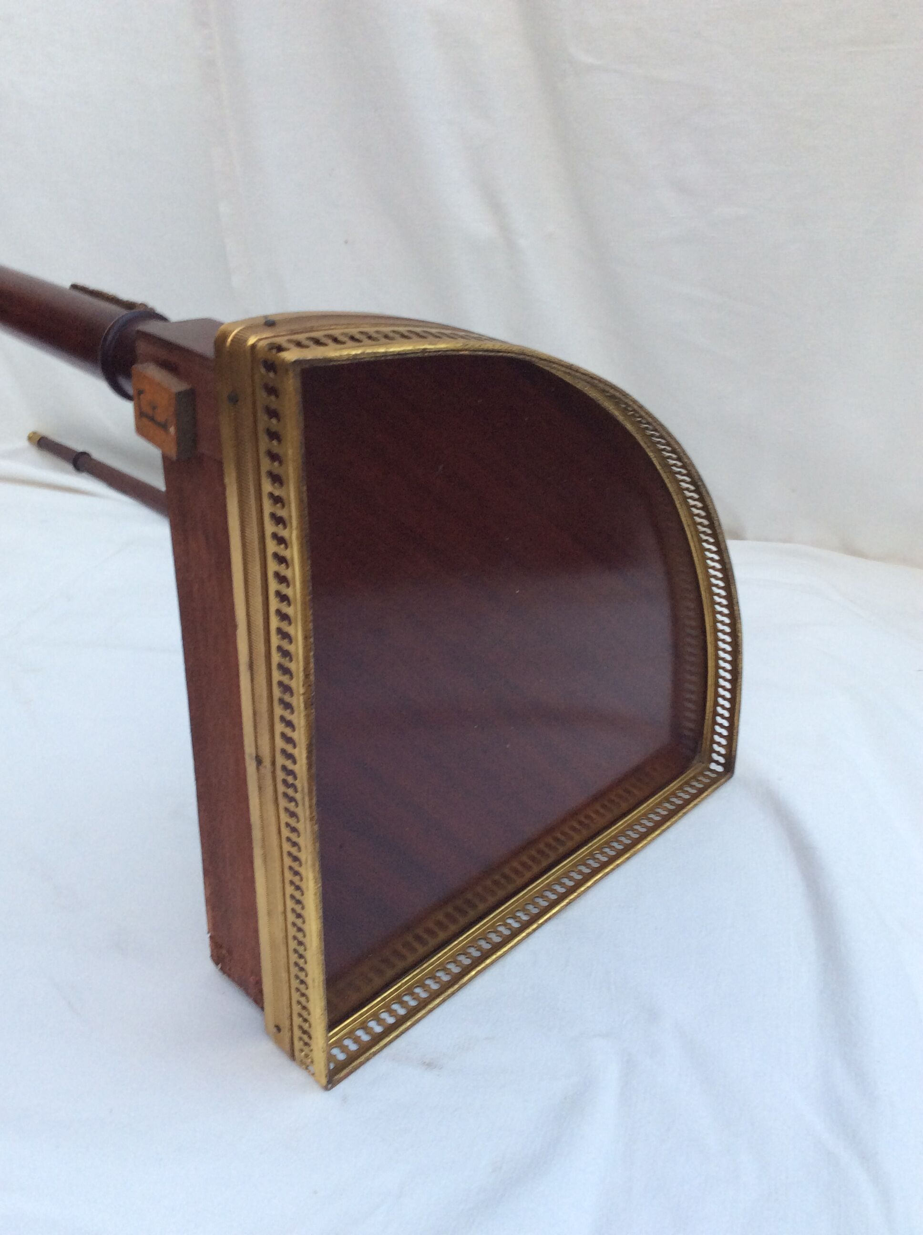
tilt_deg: -27.8
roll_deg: -1.0
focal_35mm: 32
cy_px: 618
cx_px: 462
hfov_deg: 44.1
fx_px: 1141
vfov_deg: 56.9
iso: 40
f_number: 2.4
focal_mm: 3.3
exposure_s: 1/25
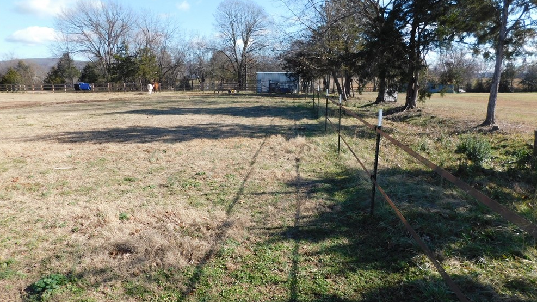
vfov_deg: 44.4
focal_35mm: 26
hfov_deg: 71.9
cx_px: 271
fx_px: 370
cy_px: 150
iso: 125
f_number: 3
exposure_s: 1/800
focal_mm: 4
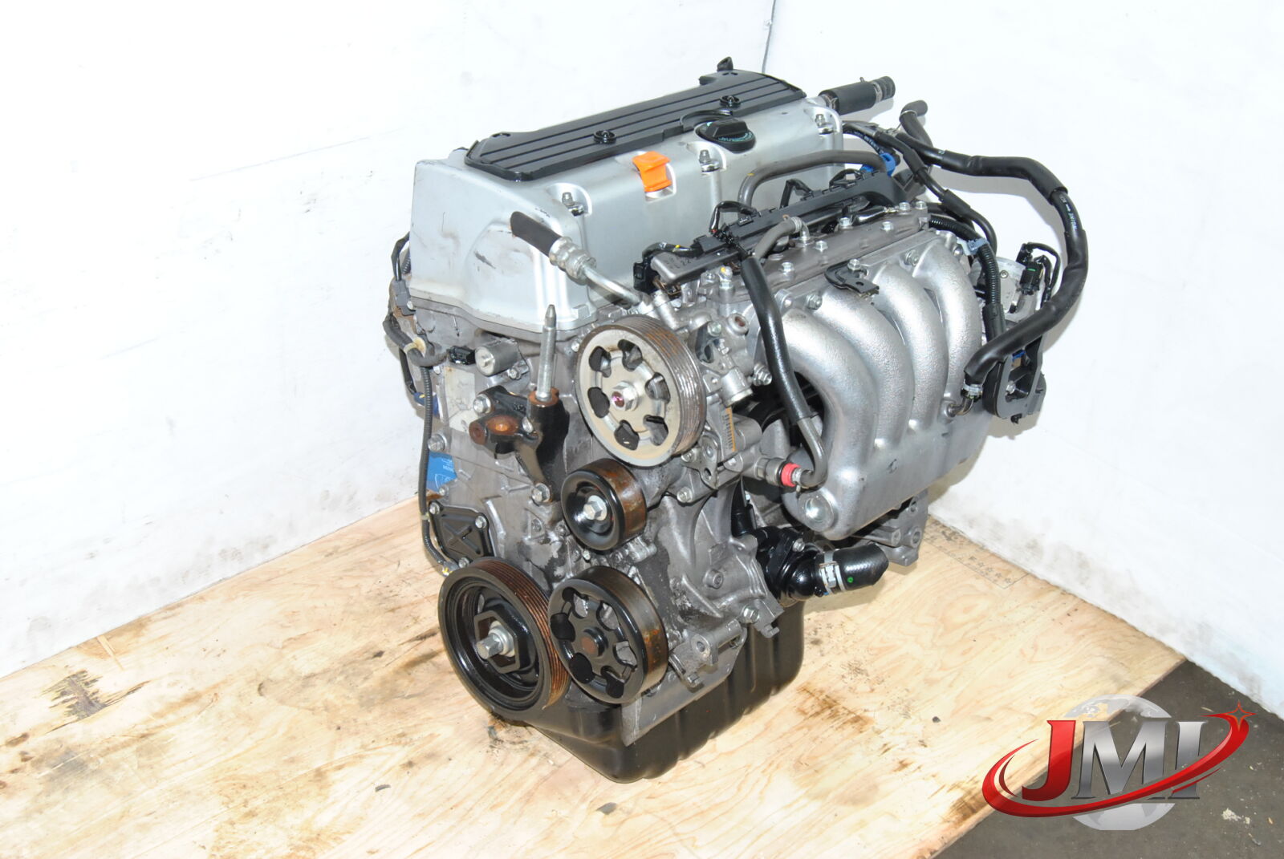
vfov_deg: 32.0
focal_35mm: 42
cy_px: 430
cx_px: 642
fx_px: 1500
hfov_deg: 46.3
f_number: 9
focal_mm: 28
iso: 800
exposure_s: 1/200
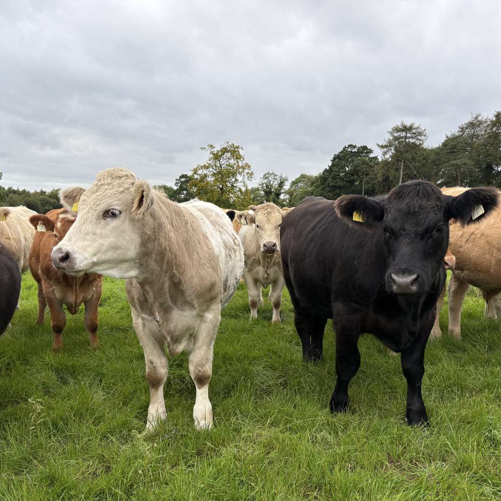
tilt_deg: -4.2
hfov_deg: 52.5
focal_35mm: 31
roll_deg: +1.4
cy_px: 253
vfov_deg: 52.5
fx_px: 508
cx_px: 241
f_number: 1.6
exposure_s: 1/596
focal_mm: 5.96
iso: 50
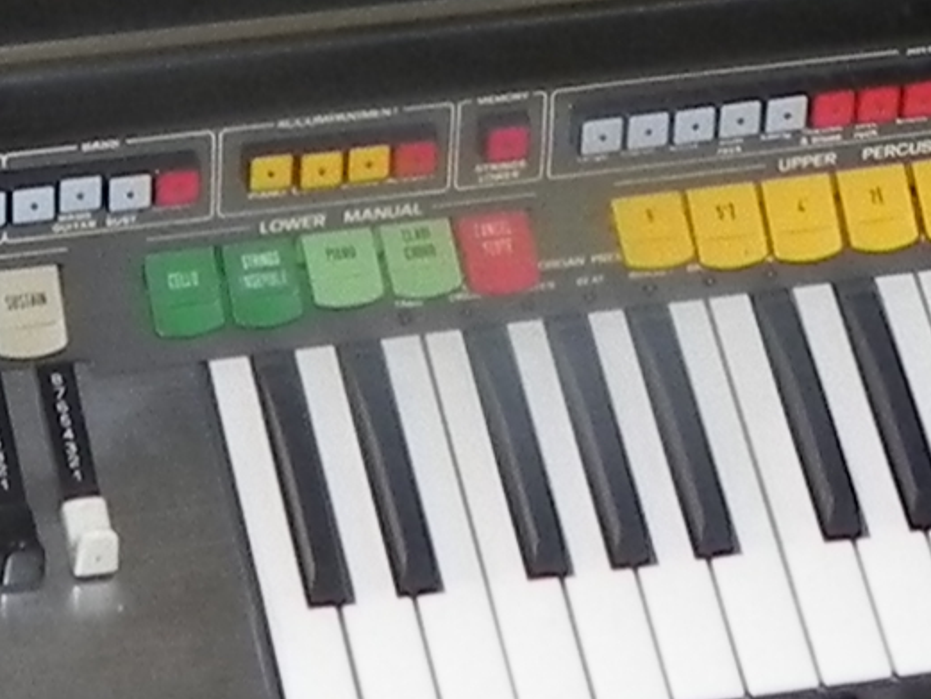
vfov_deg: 7.2
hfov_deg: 9.6
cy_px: -343
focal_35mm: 203
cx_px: -82
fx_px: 5461
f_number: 2.8
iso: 200
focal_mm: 5.2
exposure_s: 1/30
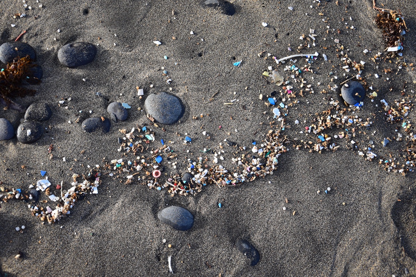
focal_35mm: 52
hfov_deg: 37.9
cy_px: 138
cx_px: 208
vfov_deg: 25.8
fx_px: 607
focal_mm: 35
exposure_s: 1/320
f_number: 4.5
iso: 200
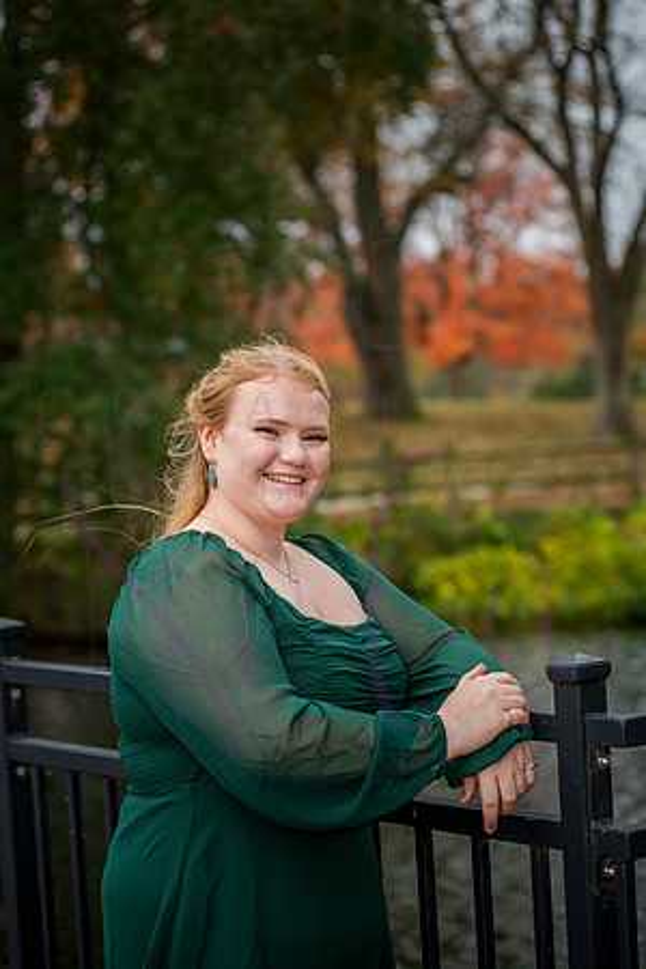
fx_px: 2153
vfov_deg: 25.4
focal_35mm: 80
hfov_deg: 17.1
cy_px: 484
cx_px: 323
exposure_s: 1/400
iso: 640
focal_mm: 80
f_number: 4
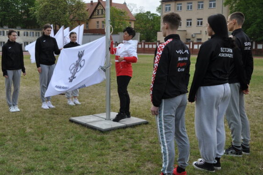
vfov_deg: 30.4
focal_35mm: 44
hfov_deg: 44.3
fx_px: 321
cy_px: 75
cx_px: 106
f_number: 9
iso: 200
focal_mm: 24
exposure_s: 1/320
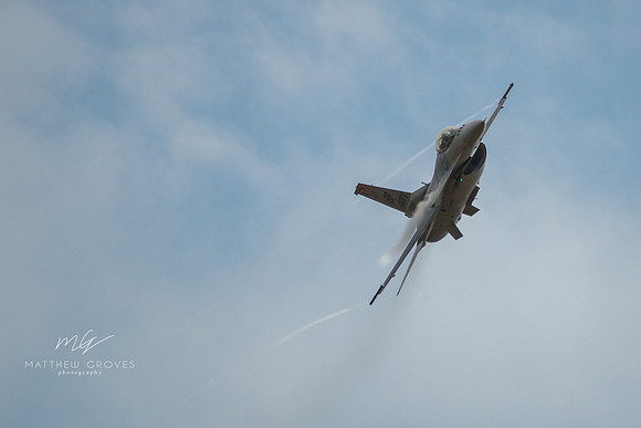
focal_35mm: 1003
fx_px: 17854
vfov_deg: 1.4
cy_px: 170
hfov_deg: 2.1
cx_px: 455
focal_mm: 500
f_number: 6.3
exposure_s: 1/3200
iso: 320
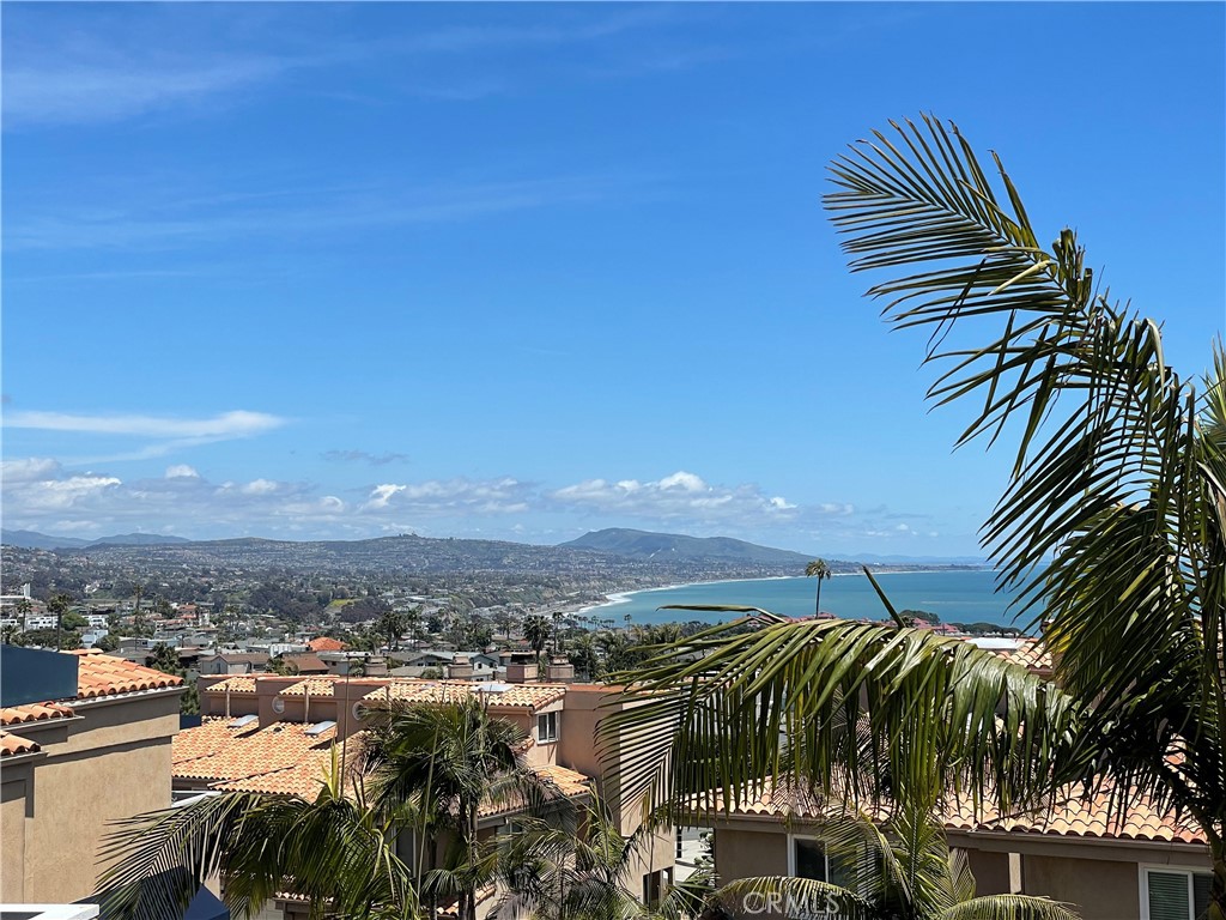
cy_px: 460
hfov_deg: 36.8
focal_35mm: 52
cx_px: 613
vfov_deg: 28.0
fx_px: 1842
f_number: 2
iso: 25
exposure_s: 1/2283
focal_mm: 6
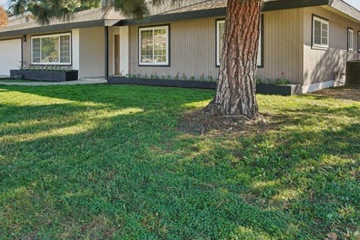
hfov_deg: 58.3
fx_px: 320
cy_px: 64
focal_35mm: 32
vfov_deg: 40.1
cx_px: 145
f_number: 8
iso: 125
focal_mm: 16
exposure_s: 1/30
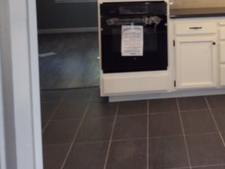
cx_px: 212
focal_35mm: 72
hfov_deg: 26.0
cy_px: -13
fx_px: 467
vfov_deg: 19.6
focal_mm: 3.3
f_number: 2.4
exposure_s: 1/24
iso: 64
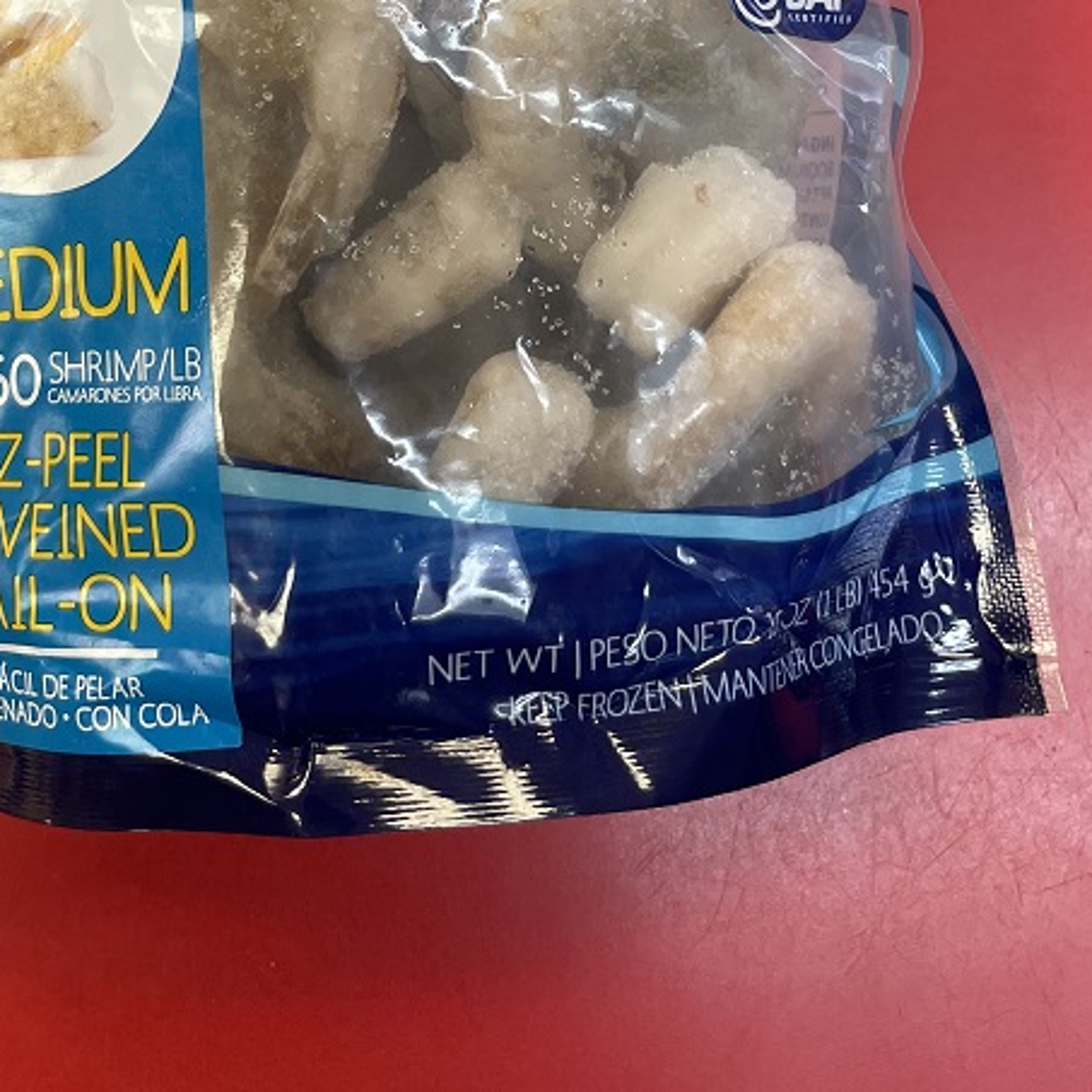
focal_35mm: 52
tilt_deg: -83.3
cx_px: 465
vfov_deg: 30.3
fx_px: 1856
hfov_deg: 32.7
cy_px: -27
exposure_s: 1/120
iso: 64
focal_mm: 4.2
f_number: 1.6
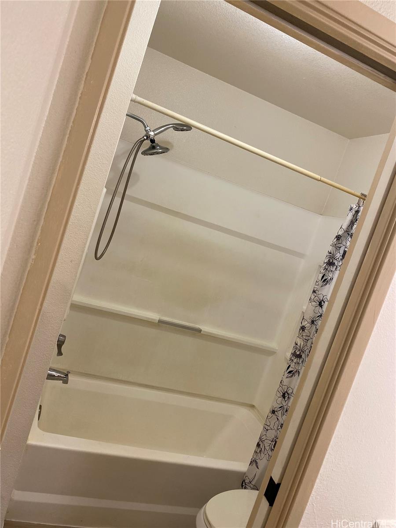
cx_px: 198
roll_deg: -18.0
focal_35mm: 26
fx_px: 397
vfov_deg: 67.3
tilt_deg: -4.6
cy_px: 264
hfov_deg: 53.1
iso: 100
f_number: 1.8
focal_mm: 4.25
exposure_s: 1/120
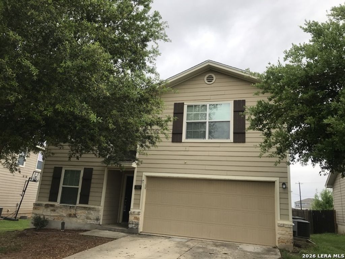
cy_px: 130
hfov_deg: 63.4
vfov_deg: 49.7
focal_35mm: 28
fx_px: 279
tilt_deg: +17.5
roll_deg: -4.5
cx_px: 172
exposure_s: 1/613
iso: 20
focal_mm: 3.99
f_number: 1.8
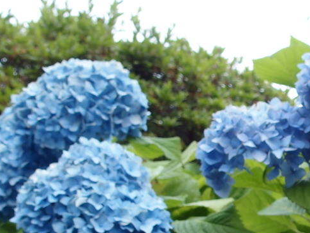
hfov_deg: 23.0
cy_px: 187
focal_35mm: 79
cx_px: 353
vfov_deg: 18.5
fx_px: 708
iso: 100
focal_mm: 6.7
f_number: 4
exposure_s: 1/60
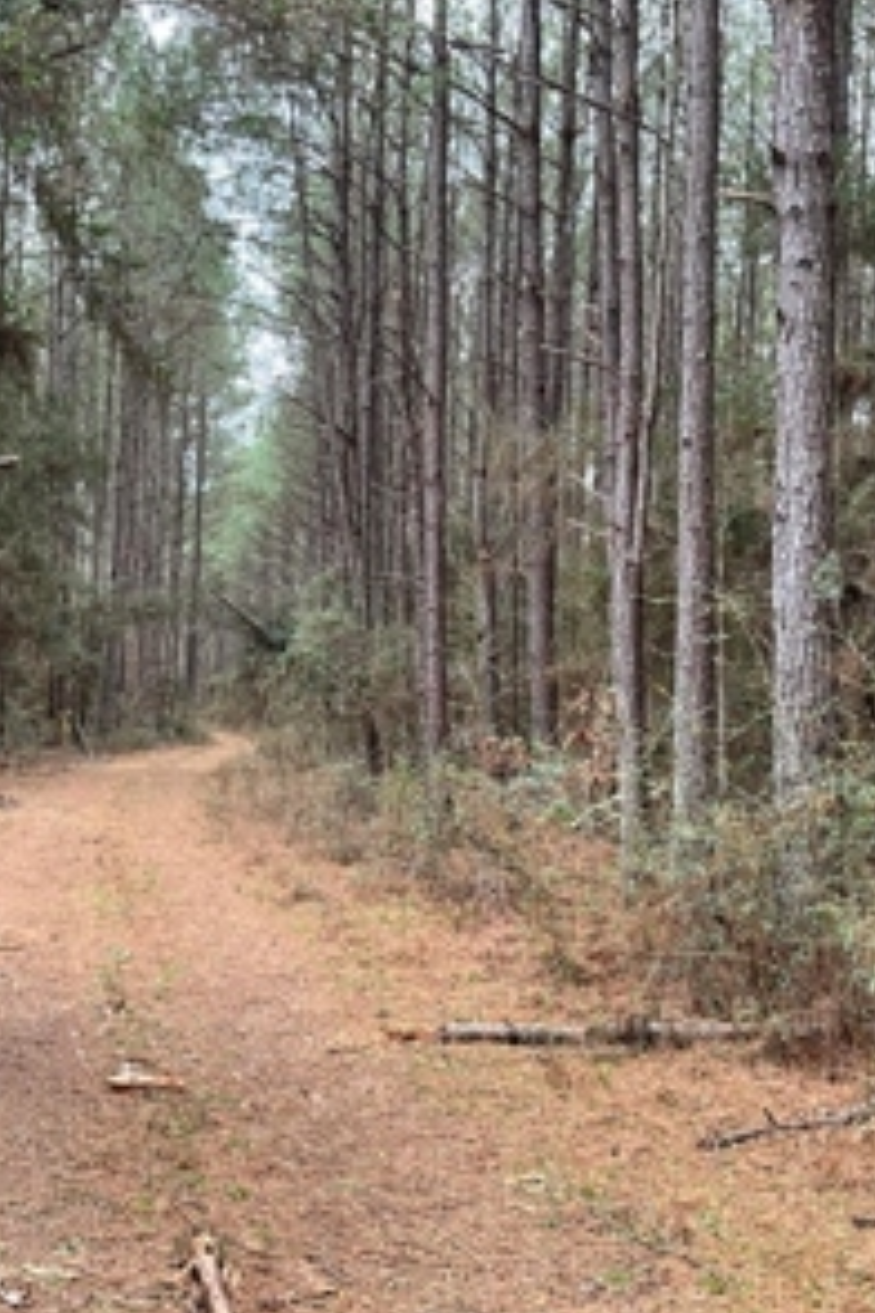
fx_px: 1495
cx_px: 272
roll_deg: -1.5
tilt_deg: -0.8
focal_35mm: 41
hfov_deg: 32.3
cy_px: 665
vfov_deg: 47.4
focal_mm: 3
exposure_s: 1/122
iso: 40
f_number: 1.8
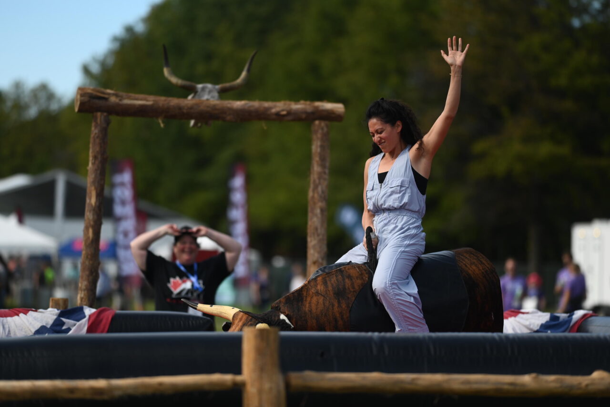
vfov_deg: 10.2
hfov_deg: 15.2
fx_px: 2288
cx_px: 305
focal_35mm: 135
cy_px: 204
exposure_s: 1/5000
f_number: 1.8
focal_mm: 135
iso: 200
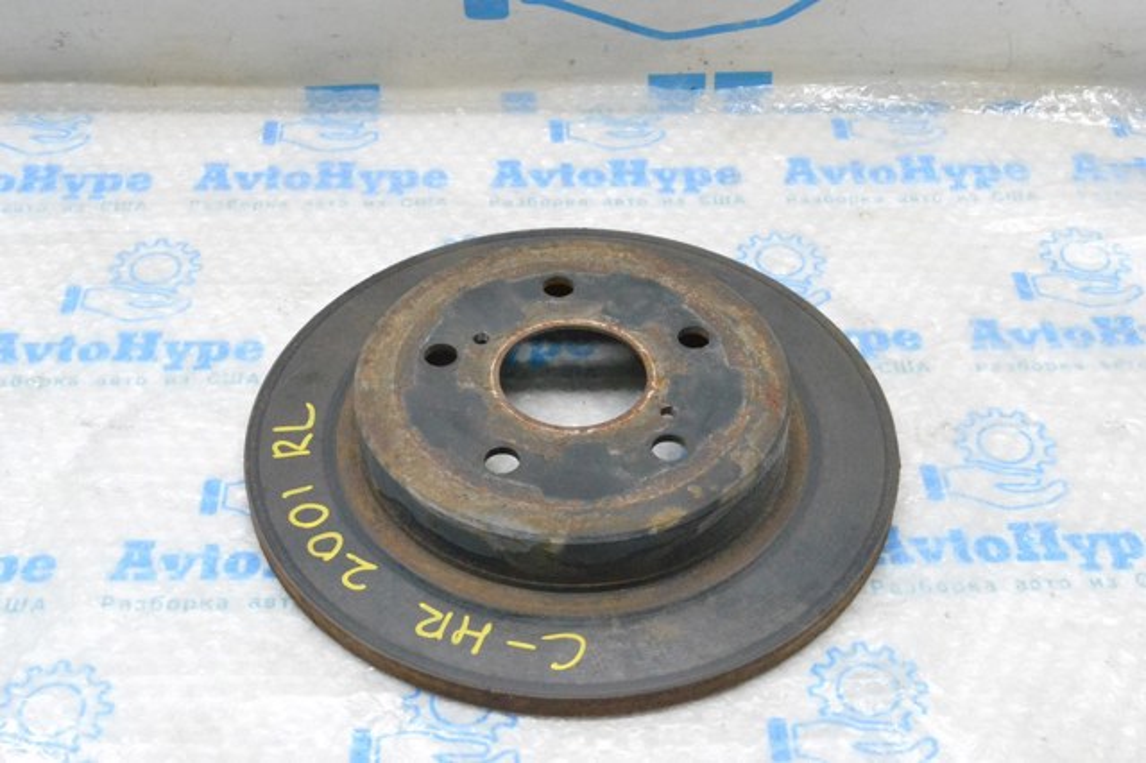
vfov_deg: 28.0
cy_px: 382
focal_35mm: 48
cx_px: 573
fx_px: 1527
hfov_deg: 41.1
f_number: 11
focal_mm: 32
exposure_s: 1/100
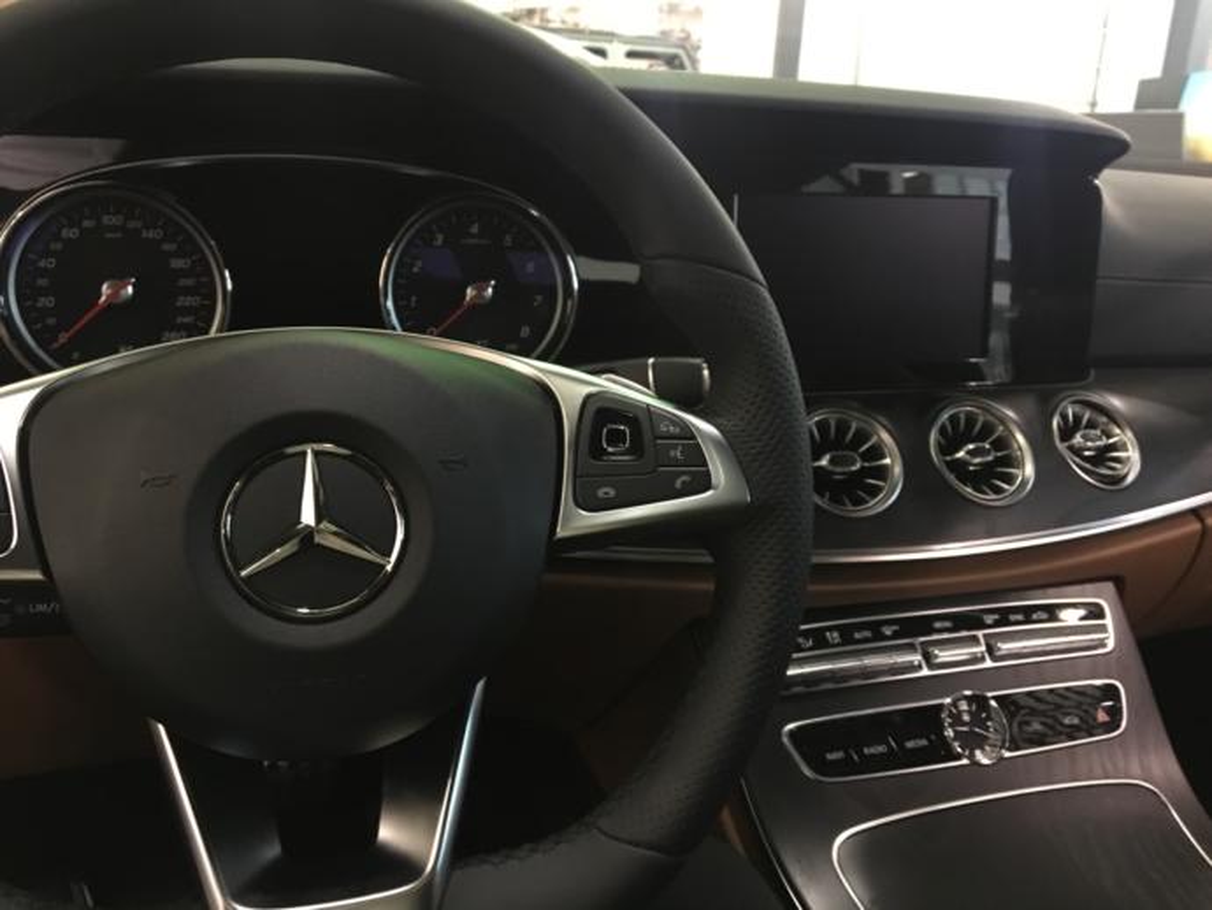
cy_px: 455
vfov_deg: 48.3
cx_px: 606
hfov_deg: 61.6
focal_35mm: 29
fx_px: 1016
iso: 500
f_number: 2.2
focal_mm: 4.15
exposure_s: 1/17
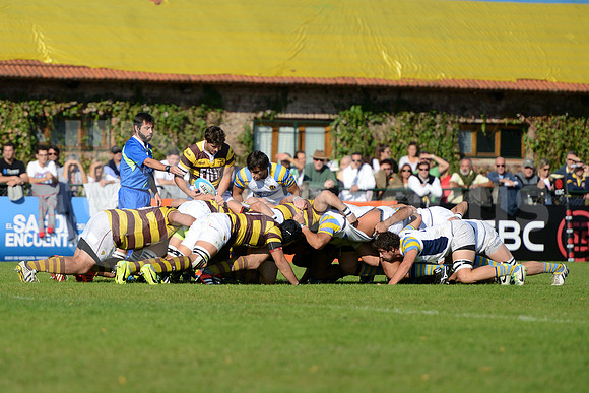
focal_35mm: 270
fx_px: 4418
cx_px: 294
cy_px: 196
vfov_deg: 5.1
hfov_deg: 7.6
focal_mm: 270
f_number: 4
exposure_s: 1/2000
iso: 400
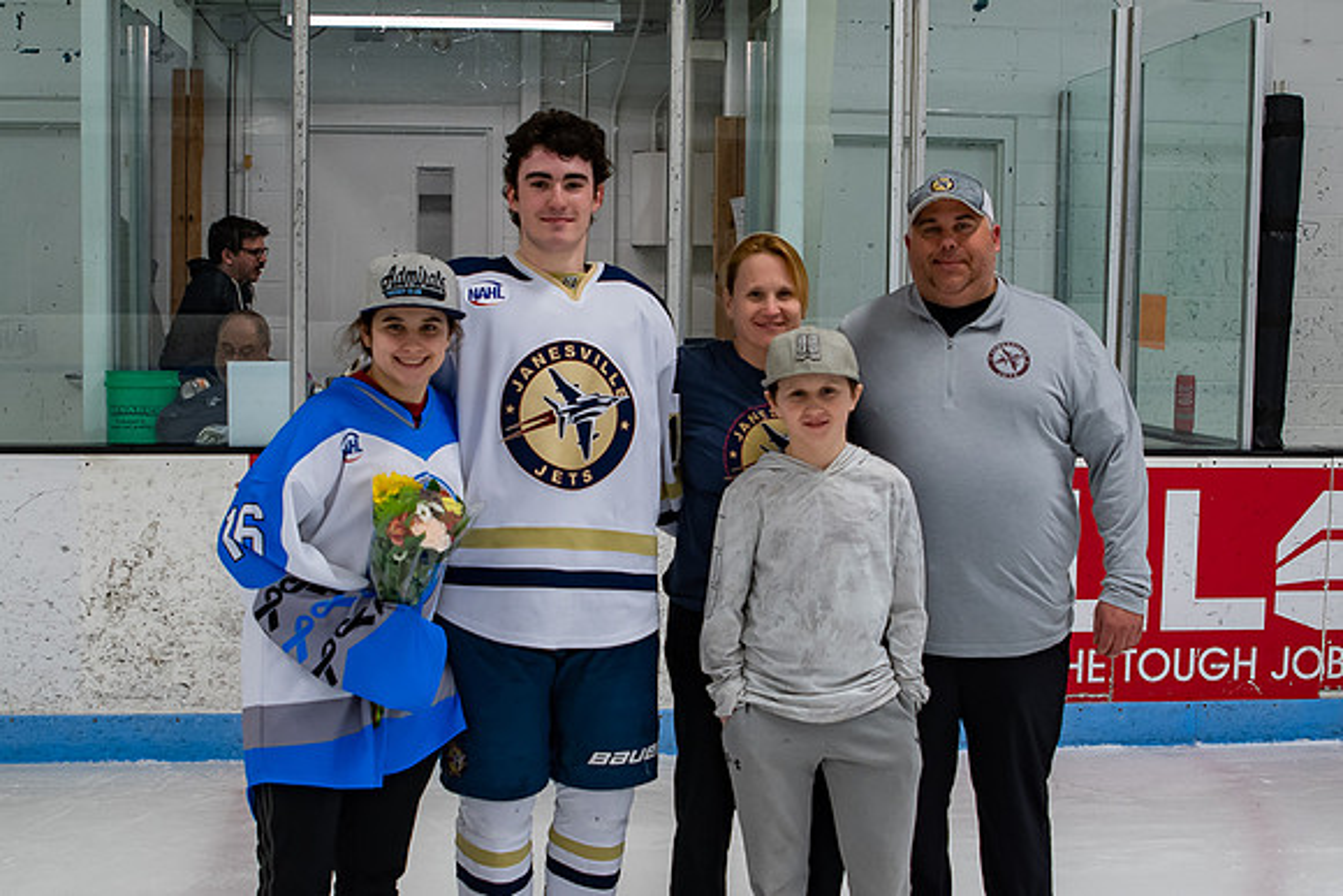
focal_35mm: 46
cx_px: 628
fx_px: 1728
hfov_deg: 42.5
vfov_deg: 29.1
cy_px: 465
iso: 640
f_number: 4
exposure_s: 1/250
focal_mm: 24
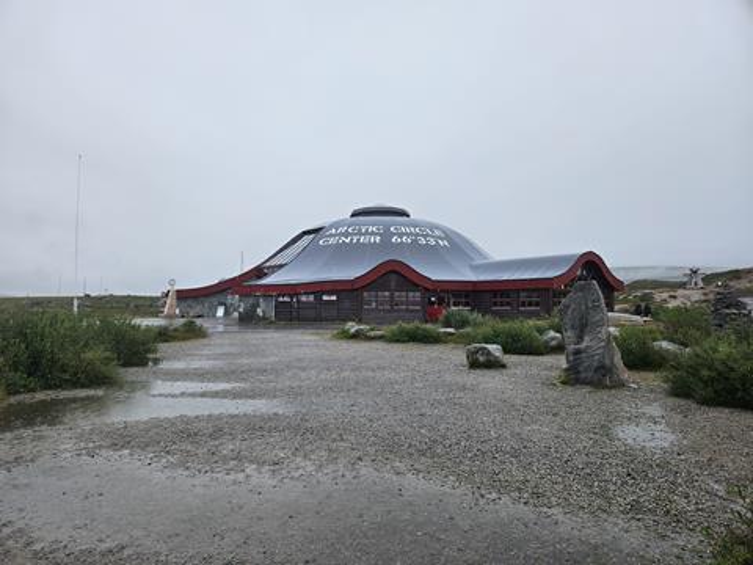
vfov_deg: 58.9
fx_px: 500
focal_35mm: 23
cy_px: 282
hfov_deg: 73.9
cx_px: 376
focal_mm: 5.4
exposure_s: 1/677
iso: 25
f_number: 1.8
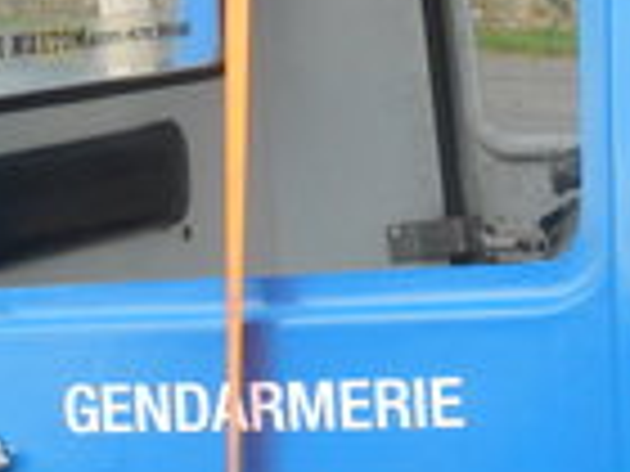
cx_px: 621
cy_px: 353
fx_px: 2548
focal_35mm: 140
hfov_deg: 13.9
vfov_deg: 10.6
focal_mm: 5
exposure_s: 1/400
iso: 80
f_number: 2.7
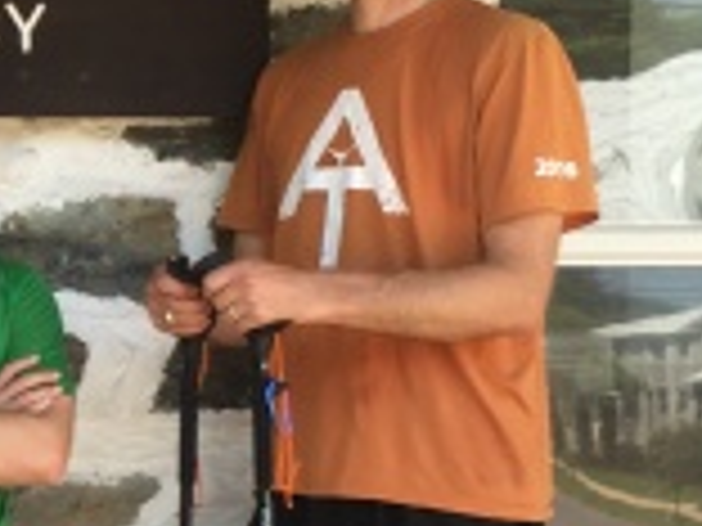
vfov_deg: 12.4
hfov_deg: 16.0
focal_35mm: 119
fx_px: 2413
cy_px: 387
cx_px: -122
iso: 25
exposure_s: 1/128
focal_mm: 4.15
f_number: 2.2
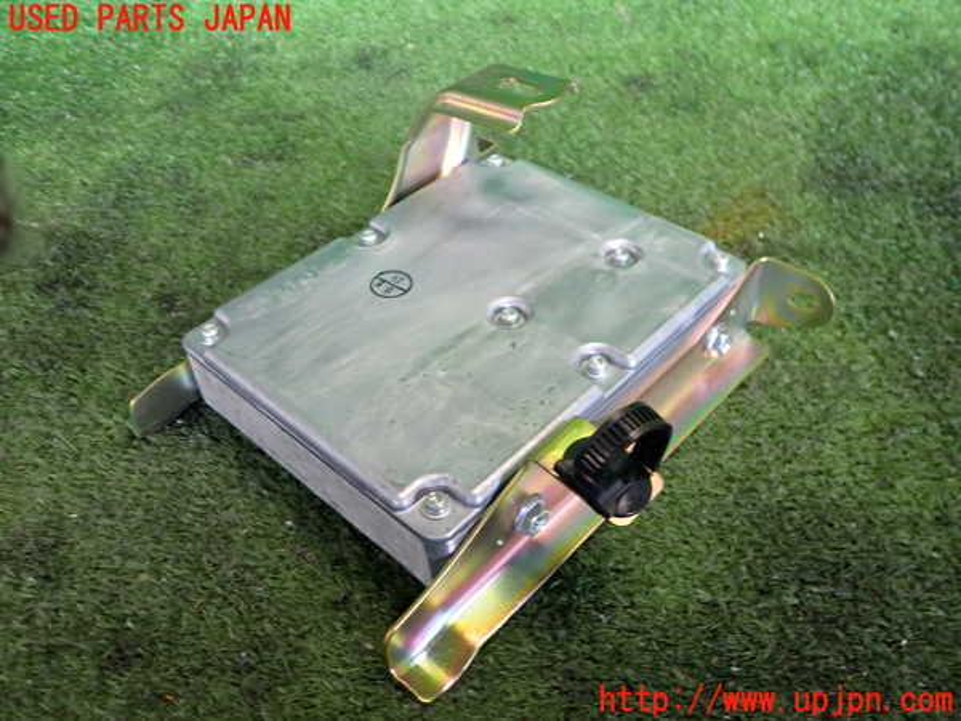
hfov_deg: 60.0
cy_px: 360
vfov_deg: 46.8
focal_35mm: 30
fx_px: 833
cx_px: 480
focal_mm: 5.4
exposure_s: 1/30
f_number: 2.3
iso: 200
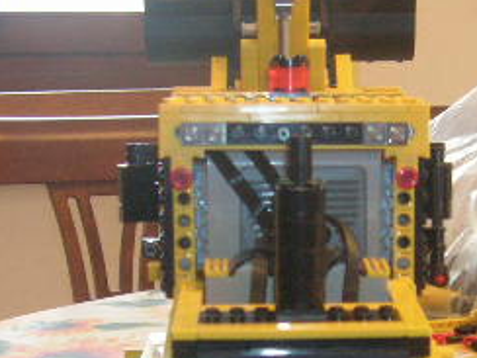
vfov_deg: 16.5
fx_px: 1226
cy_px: 274
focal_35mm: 89
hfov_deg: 21.9
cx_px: 307
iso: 200
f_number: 2.9
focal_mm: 5.7
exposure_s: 1/7.7
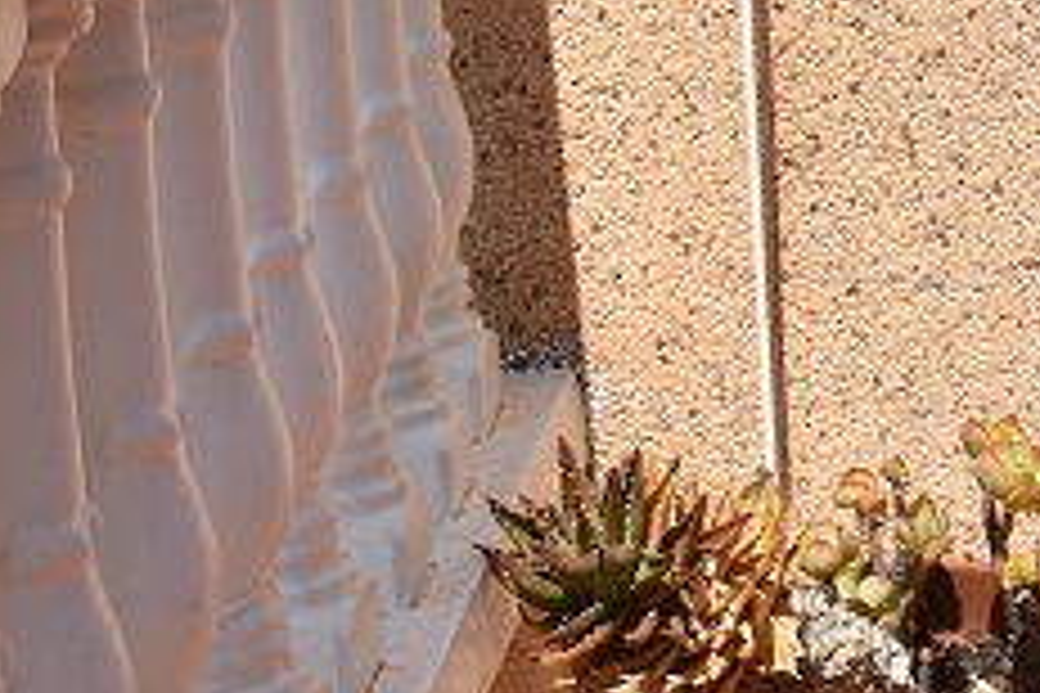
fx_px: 5188
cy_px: -270
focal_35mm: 180
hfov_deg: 10.3
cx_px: 2229
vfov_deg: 7.5
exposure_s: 1/500
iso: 125
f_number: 8
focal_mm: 23
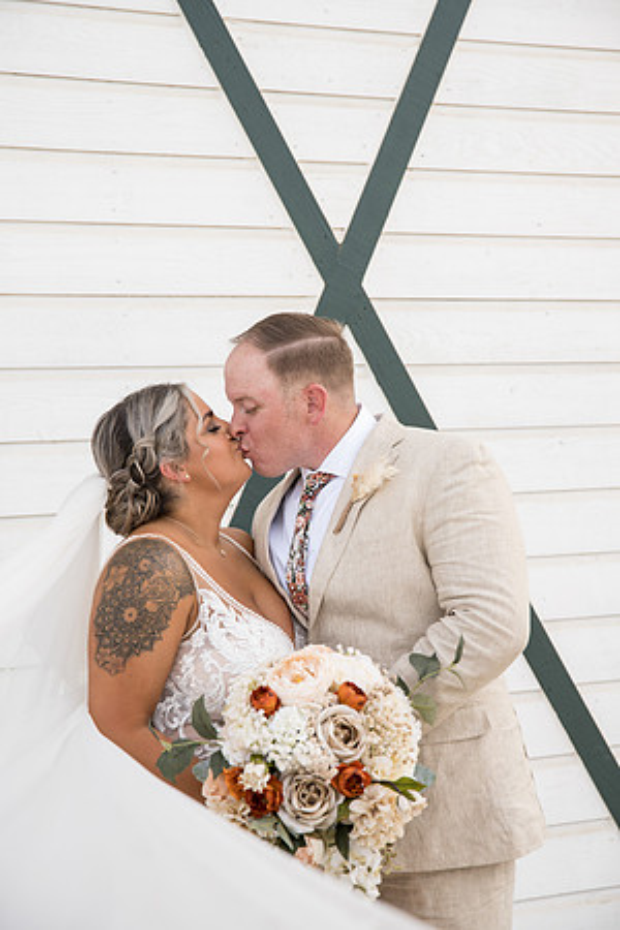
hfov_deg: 19.5
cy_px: 465
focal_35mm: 70
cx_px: 310
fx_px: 1808
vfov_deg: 28.8
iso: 200
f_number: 4.5
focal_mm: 70
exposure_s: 1/320
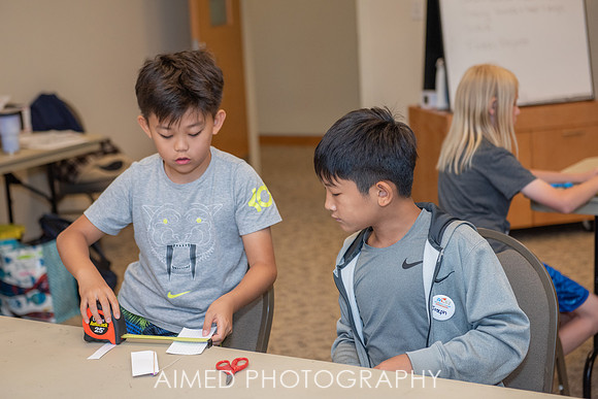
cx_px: 275
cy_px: 188
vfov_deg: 17.8
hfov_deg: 26.5
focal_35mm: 77
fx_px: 1272
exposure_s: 1/250
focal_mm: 70
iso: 500
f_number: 3.2
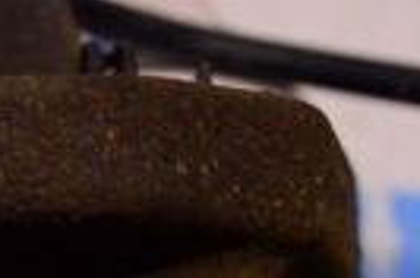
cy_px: 242
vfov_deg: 6.1
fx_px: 2600
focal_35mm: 223
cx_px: -313
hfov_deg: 8.9
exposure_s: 1/125
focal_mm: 31
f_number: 8
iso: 1600
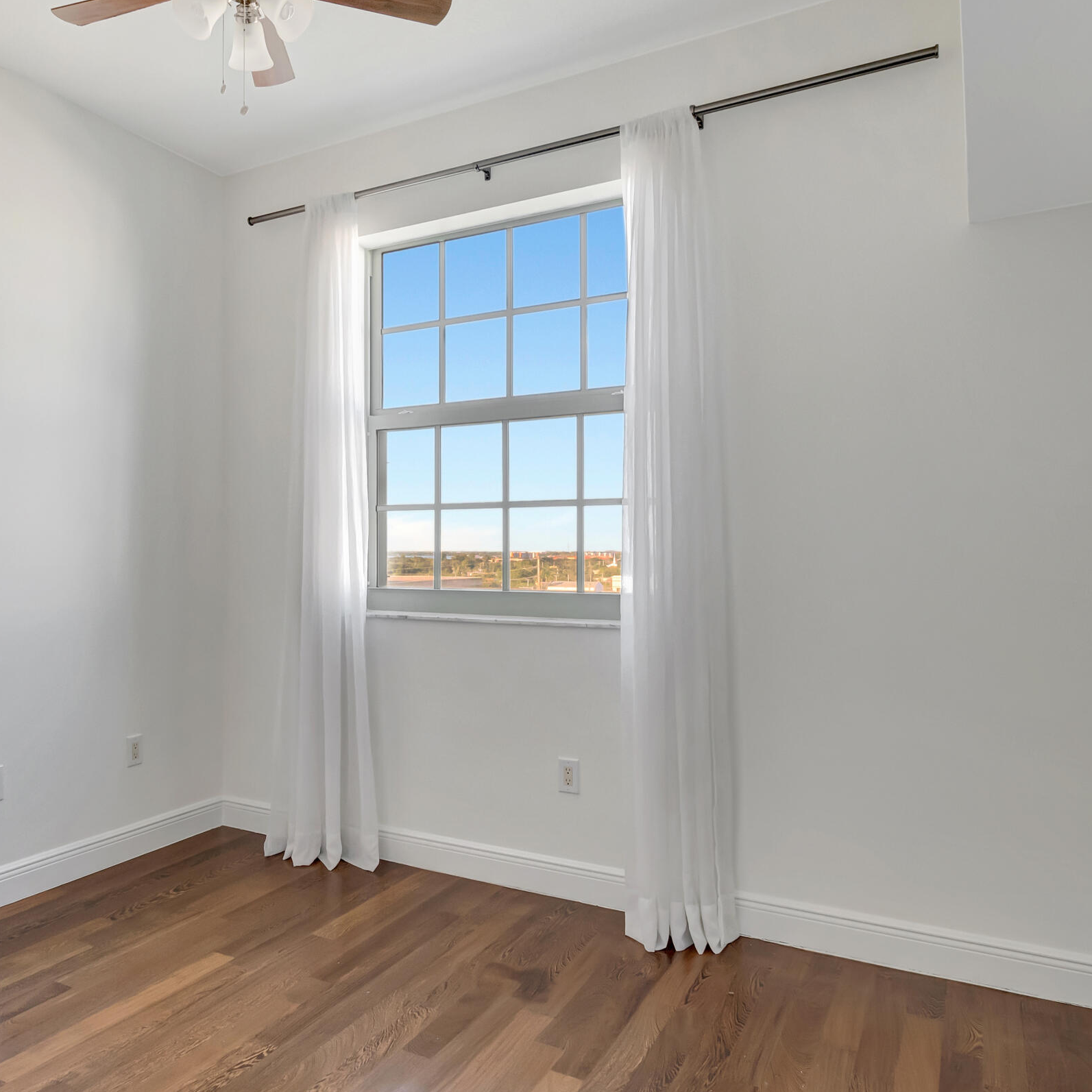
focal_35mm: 24
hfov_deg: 64.1
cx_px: 411
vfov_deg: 65.0
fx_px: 857
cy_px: 562
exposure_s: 1/25
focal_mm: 10
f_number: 8
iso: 1000
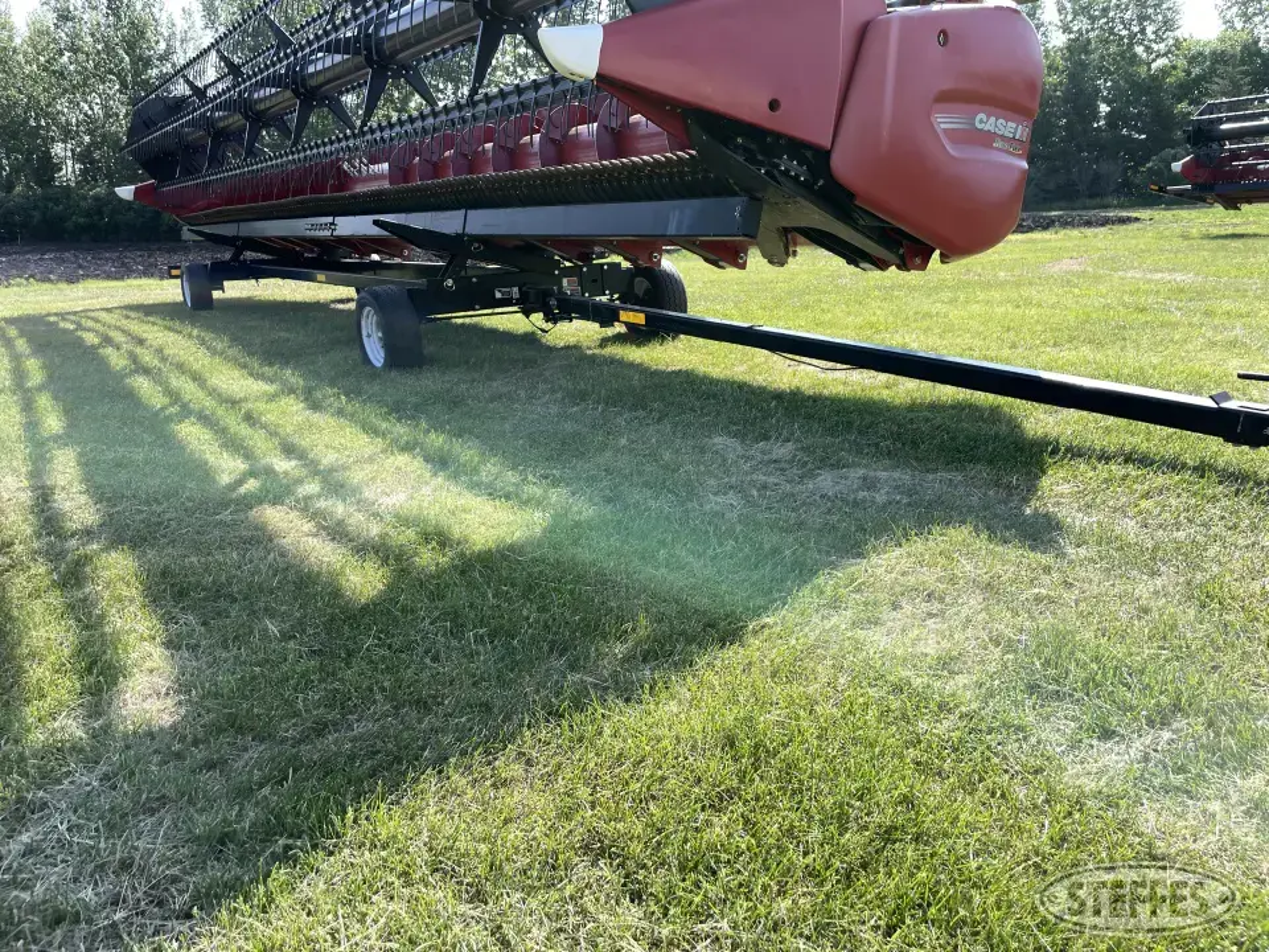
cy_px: 476
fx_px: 953
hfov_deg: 67.3
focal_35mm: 26
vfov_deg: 53.1
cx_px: 634
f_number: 1.6
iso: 32
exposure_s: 1/1304
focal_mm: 4.2
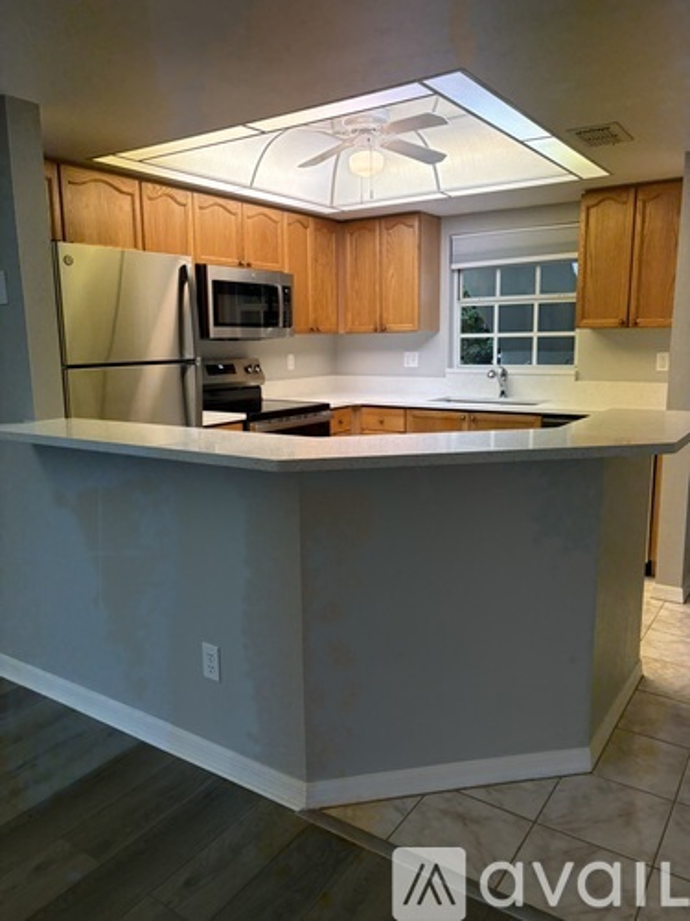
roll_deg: +1.2
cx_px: 345
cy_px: 460
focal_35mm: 26
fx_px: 691
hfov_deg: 53.1
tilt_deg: -9.5
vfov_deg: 67.3
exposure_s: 1/157
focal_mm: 5.96
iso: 125
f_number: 1.6
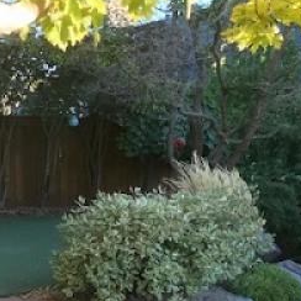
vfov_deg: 26.2
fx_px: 639
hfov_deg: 23.9
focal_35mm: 65
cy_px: 225
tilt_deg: -10.3
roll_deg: +2.2
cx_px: -69
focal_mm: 3.99
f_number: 1.8
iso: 40
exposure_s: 1/120
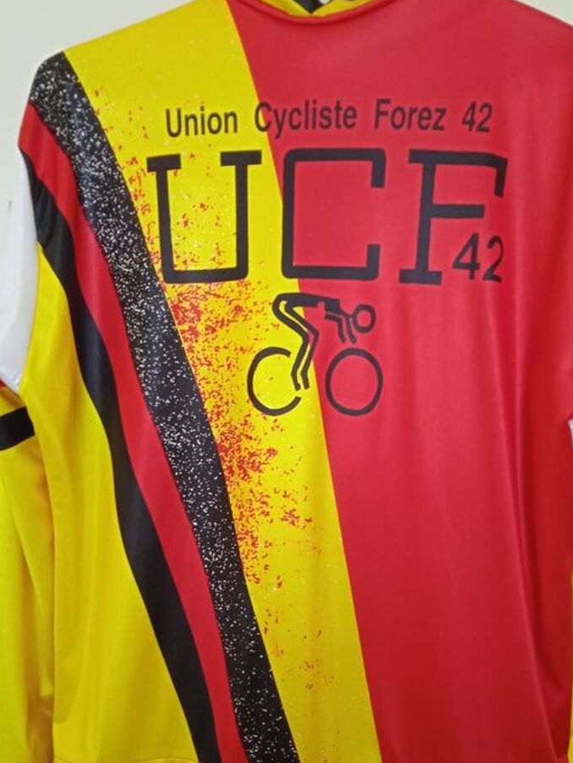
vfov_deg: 45.2
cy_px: 493
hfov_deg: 35.2
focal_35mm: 41
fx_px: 904
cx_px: 287
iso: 261
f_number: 2.2
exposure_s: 1/33.3
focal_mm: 3.43
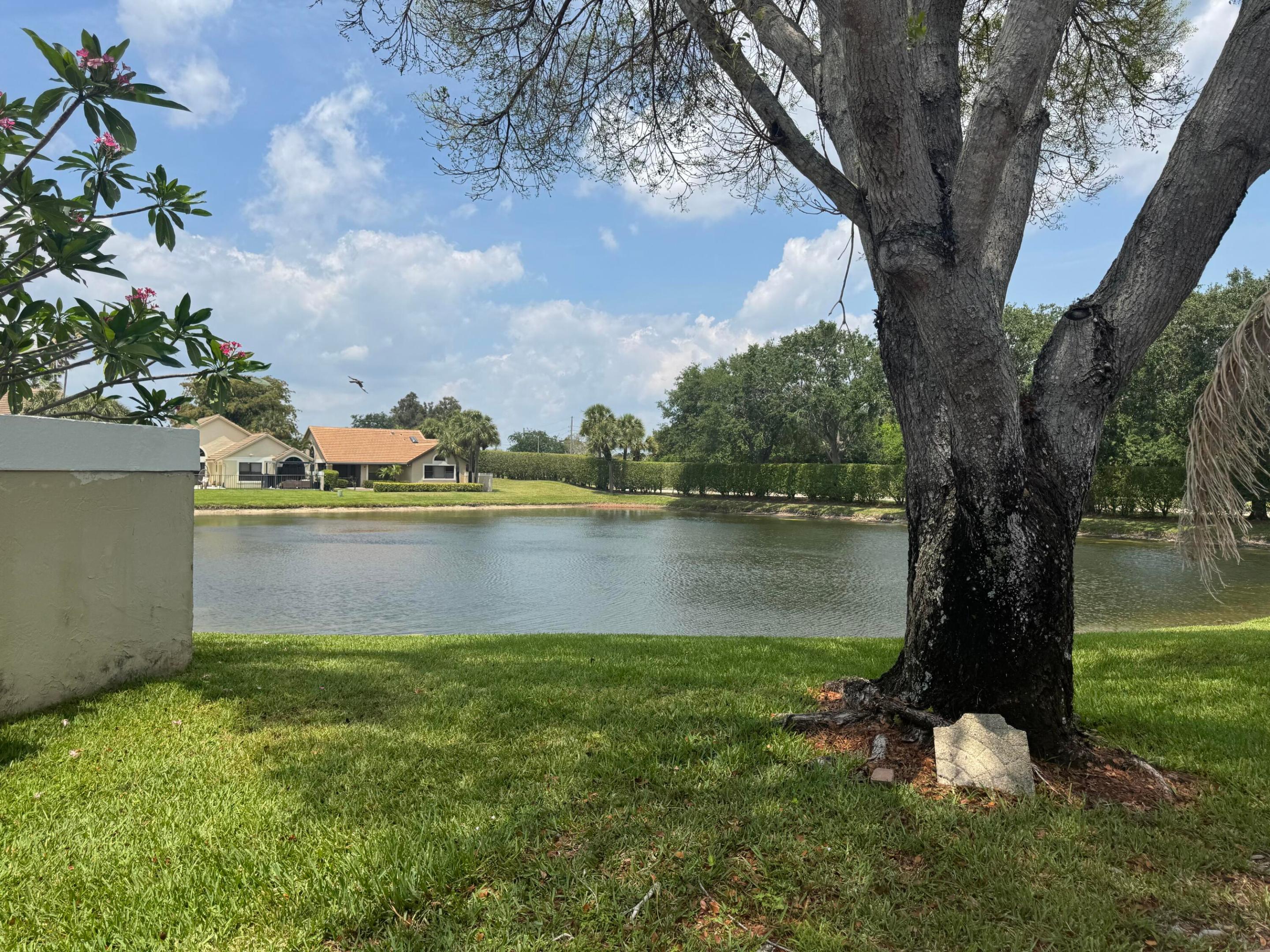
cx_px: 635
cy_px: 476
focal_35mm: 24
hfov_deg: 71.6
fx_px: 881
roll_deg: -0.2
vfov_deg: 56.8
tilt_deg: -0.3
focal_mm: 6.76
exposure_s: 1/5348
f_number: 1.78
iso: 80
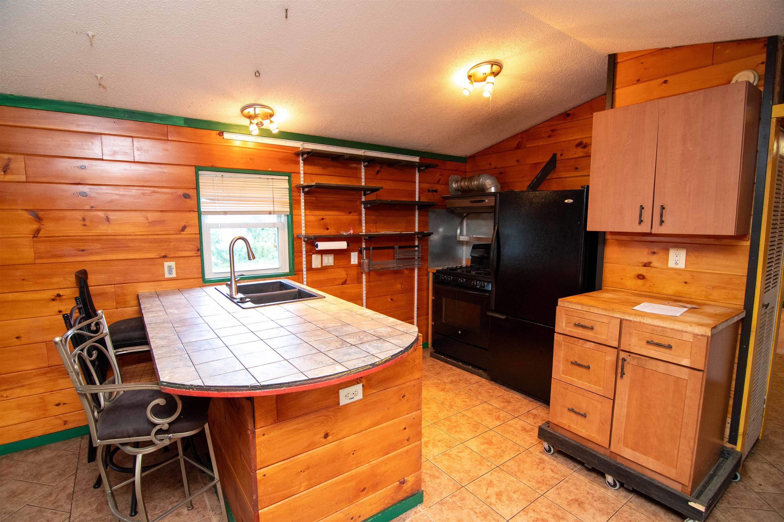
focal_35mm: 16
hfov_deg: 95.0
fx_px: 359
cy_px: 261
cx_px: 392
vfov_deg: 72.1
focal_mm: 11
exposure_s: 1/30
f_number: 4.5
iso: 1600
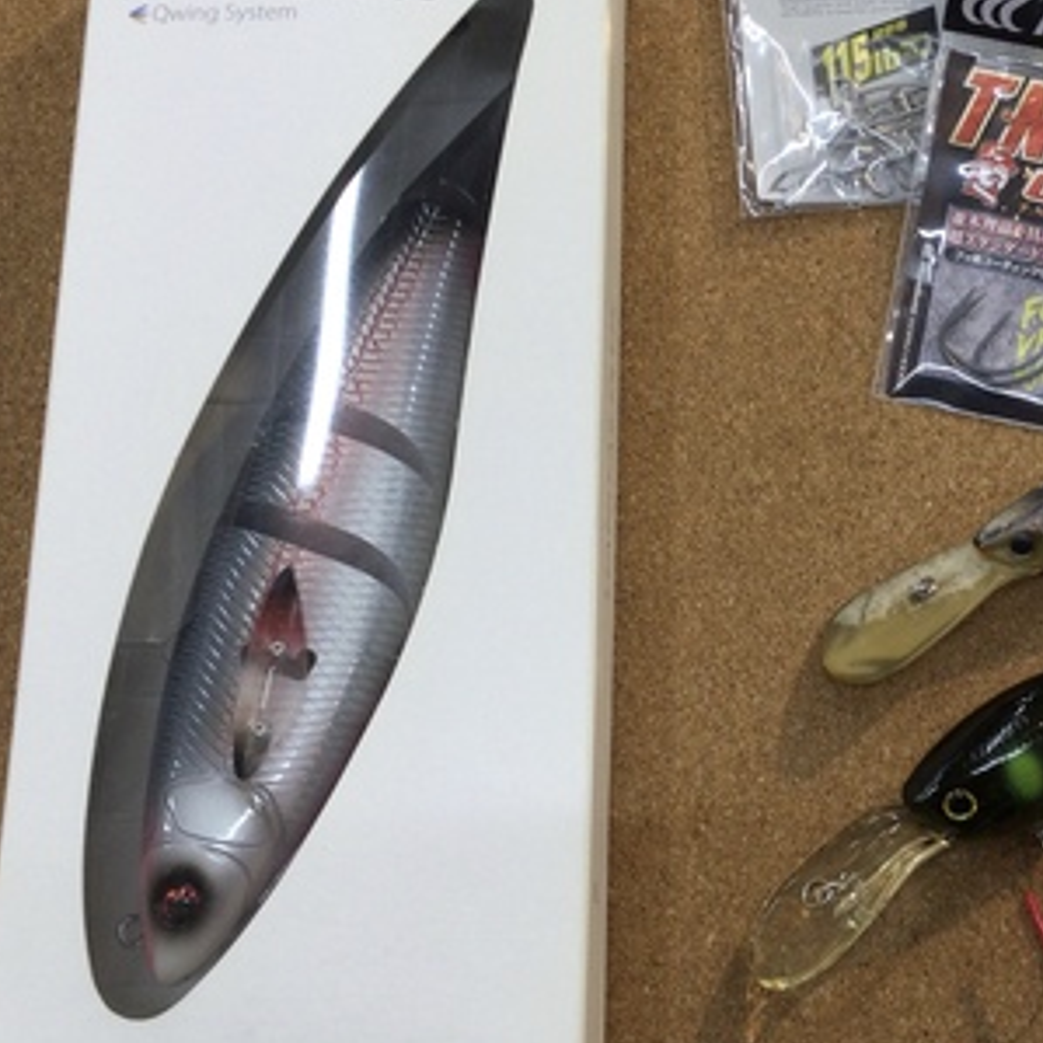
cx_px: 823
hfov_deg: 30.4
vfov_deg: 31.1
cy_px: 471
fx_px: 1875
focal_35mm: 55
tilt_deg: -75.0
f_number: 2.4
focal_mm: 3.3
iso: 25
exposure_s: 1/60
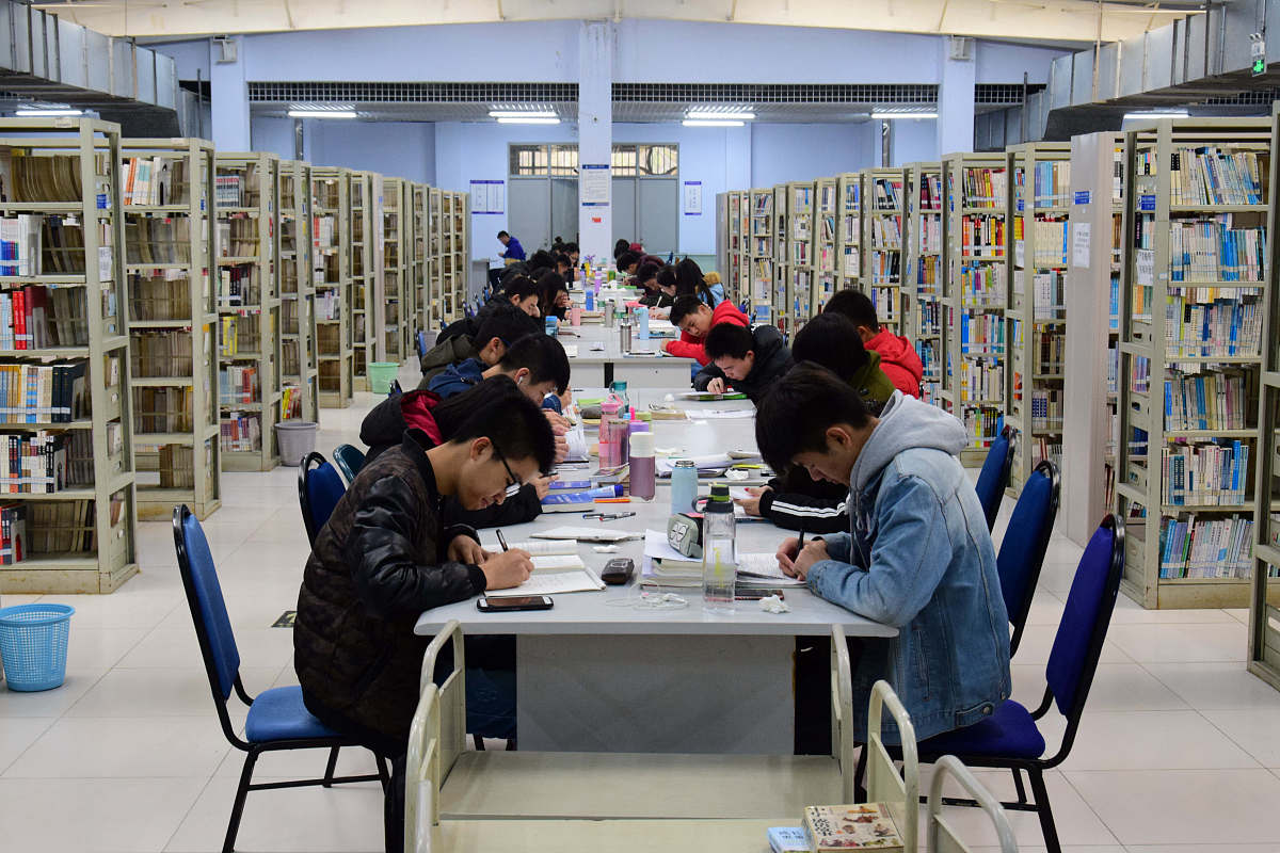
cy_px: 426
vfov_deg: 28.1
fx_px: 1707
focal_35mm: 48
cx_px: 640
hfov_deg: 41.1
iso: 1600
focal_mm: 32
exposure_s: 1/50
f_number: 5.6
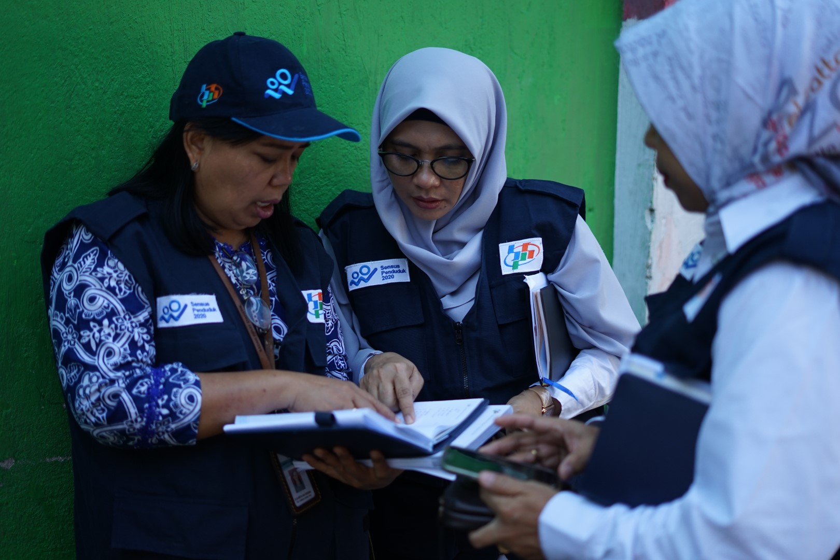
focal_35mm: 50
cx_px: 420
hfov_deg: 39.6
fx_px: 1167
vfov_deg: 27.0
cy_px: 280
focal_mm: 50
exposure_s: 1/2000
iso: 400
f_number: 1.8
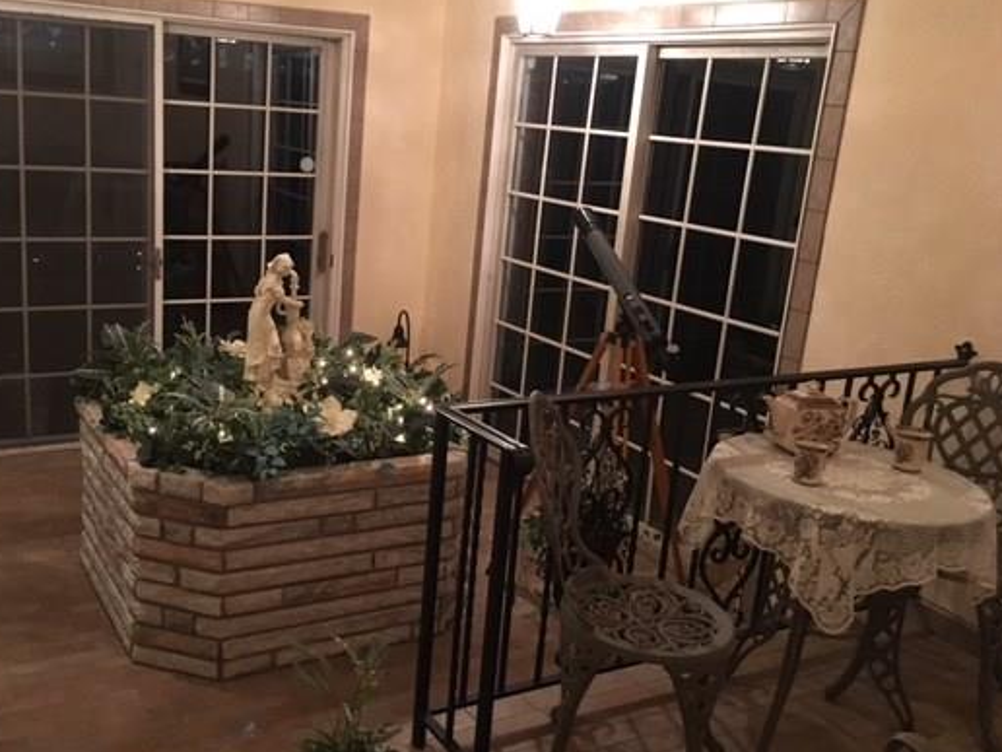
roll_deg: -3.0
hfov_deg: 51.1
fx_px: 1042
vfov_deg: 39.7
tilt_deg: -13.5
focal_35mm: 36
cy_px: 363
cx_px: 406
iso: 320
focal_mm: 4.15
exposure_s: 1/15
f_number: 2.2
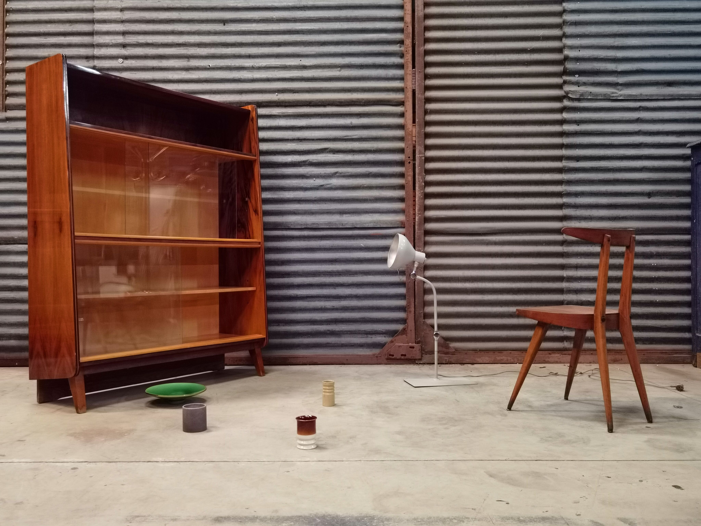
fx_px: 608
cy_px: 263
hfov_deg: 60.0
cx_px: 350
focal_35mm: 30
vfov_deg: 46.8
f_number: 1.9
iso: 640
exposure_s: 1/33.3
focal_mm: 6.71
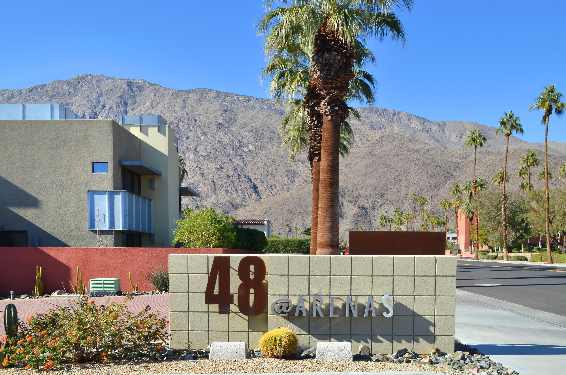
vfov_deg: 36.7
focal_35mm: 36
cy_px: 188
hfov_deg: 53.2
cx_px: 283
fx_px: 565
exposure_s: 1/500
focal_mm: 24
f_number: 11
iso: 400
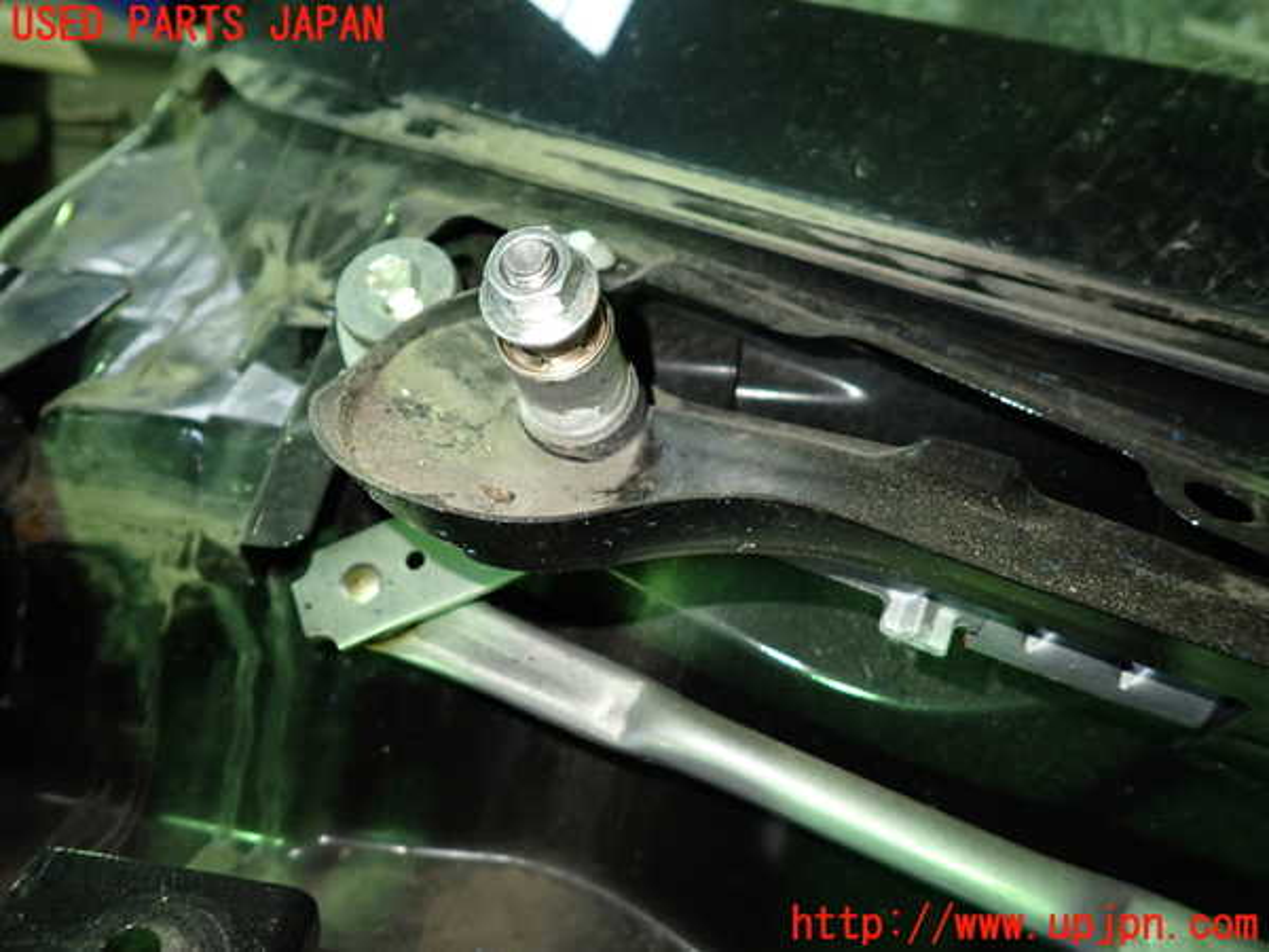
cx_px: 634
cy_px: 476
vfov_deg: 54.9
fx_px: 916
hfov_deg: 69.4
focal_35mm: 25
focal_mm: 4.5
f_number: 2
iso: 320
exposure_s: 1/30
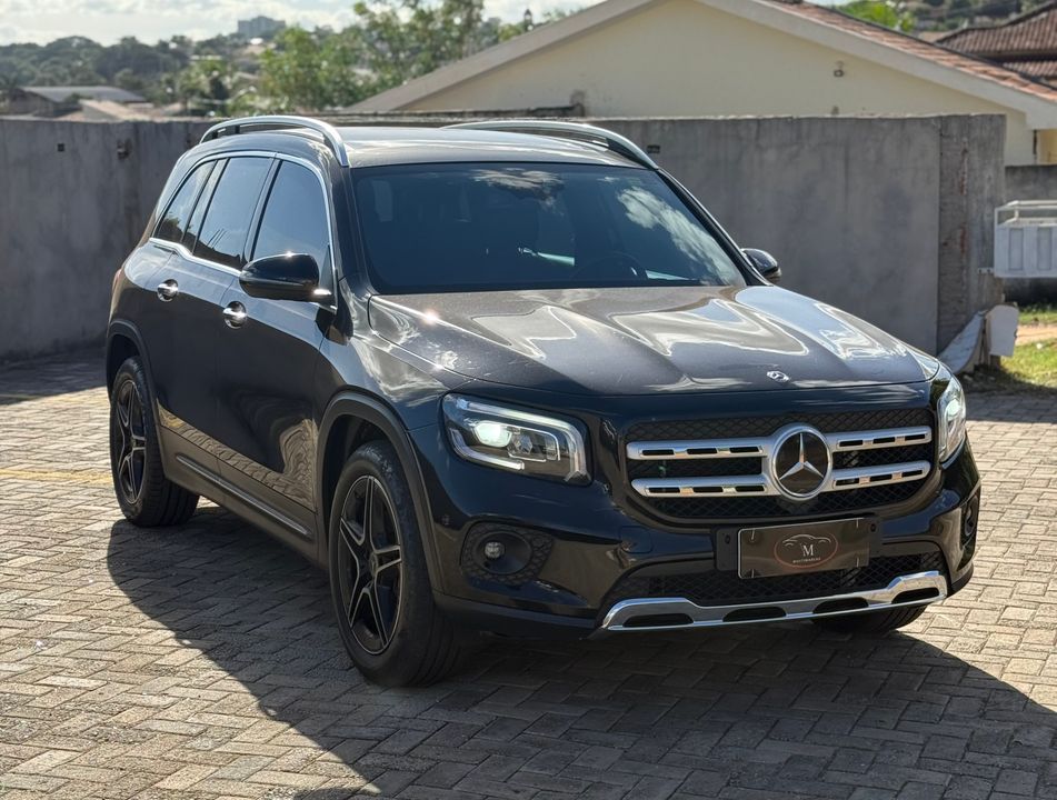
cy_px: 400
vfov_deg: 30.4
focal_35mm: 48
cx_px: 528
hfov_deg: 39.5
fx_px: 1471
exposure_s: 1/2342
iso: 100
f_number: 1.78
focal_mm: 6.76
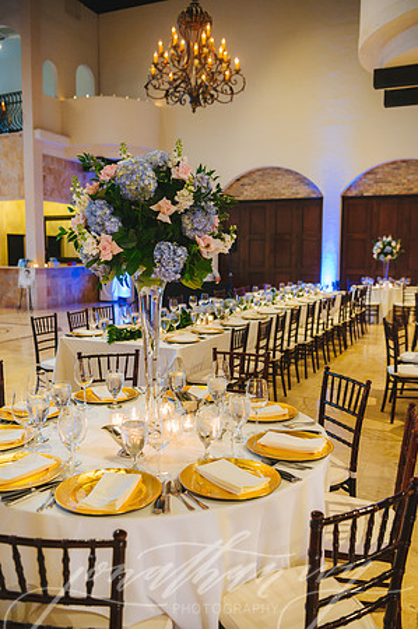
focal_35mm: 32
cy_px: 314
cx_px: 209
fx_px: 559
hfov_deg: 41.0
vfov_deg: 58.8
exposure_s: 1/60
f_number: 3.5
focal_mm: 32
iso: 4000
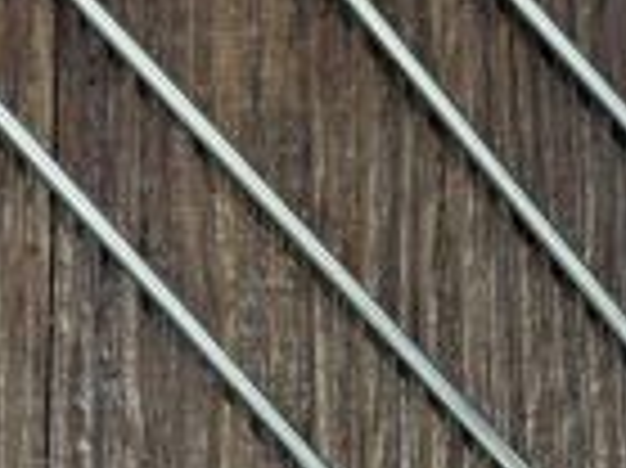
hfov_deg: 9.7
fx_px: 3650
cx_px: 730
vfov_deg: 7.2
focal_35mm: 202
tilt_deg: -73.8
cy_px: 675
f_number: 1.78
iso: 100
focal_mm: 6.76
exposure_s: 1/50
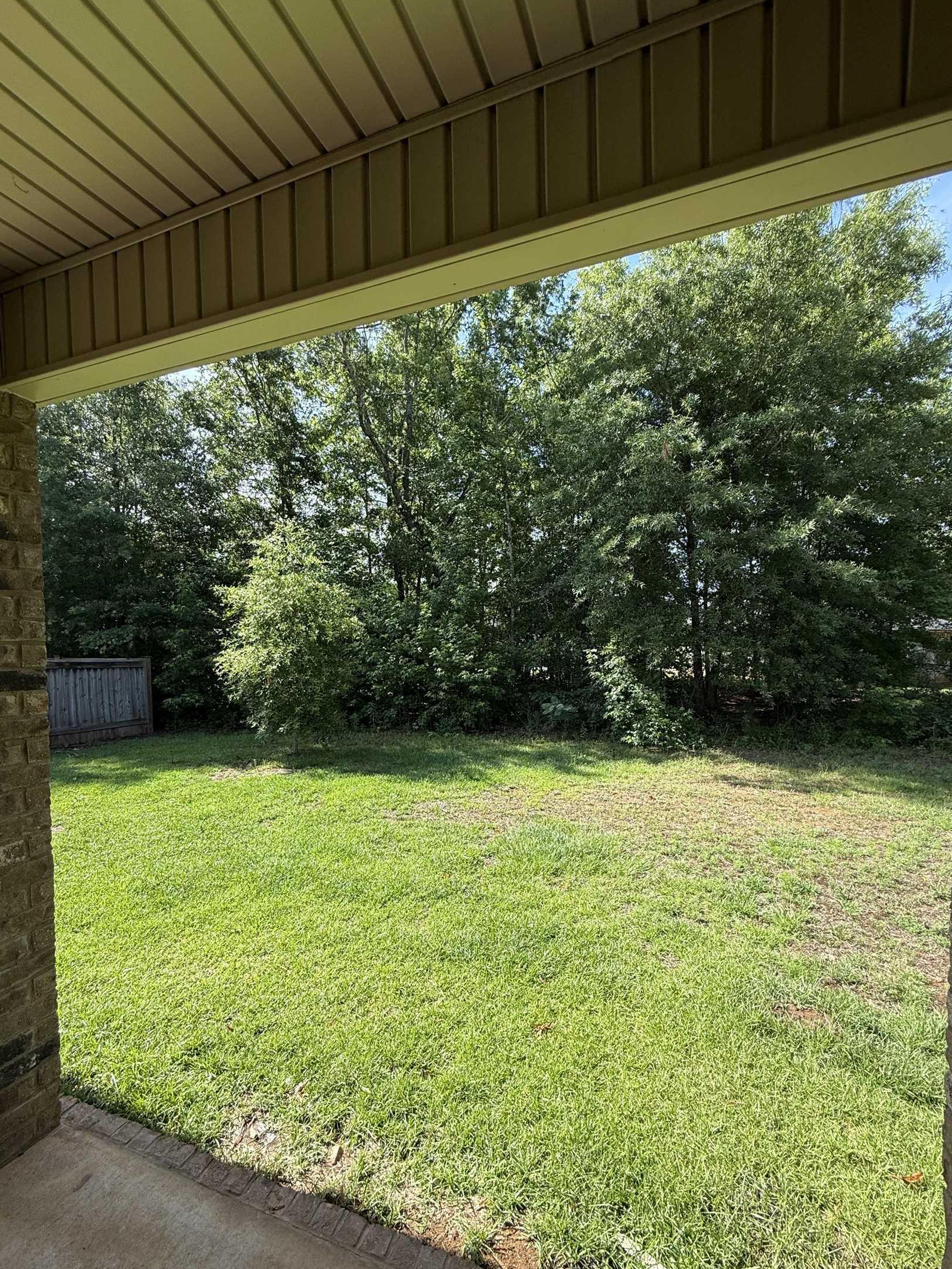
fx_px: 550
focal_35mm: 15
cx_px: 480
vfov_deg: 98.0
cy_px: 673
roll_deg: +0.0
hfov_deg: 81.8
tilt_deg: -0.9
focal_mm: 2.22
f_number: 2.2
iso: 50
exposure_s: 1/468
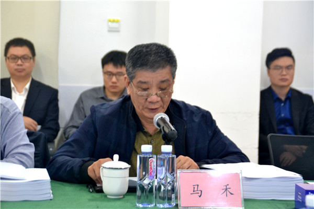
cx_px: 157
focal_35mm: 99
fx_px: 863
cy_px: 104
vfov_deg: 13.8
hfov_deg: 20.6
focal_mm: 66
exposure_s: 1/20
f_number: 5.3
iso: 800
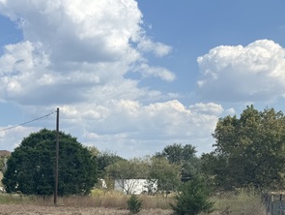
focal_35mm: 52
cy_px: 222
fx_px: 429
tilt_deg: -6.0
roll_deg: +0.9
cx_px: -19
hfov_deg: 32.8
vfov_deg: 26.4
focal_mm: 6.76
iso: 80
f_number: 1.78
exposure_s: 1/4673
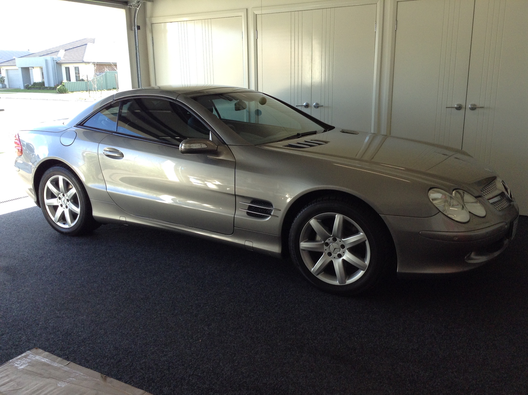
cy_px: 198
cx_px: 264
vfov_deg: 42.8
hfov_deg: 55.4
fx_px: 503
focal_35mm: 33
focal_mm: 3.3
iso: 40
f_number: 2.4
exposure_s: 1/120
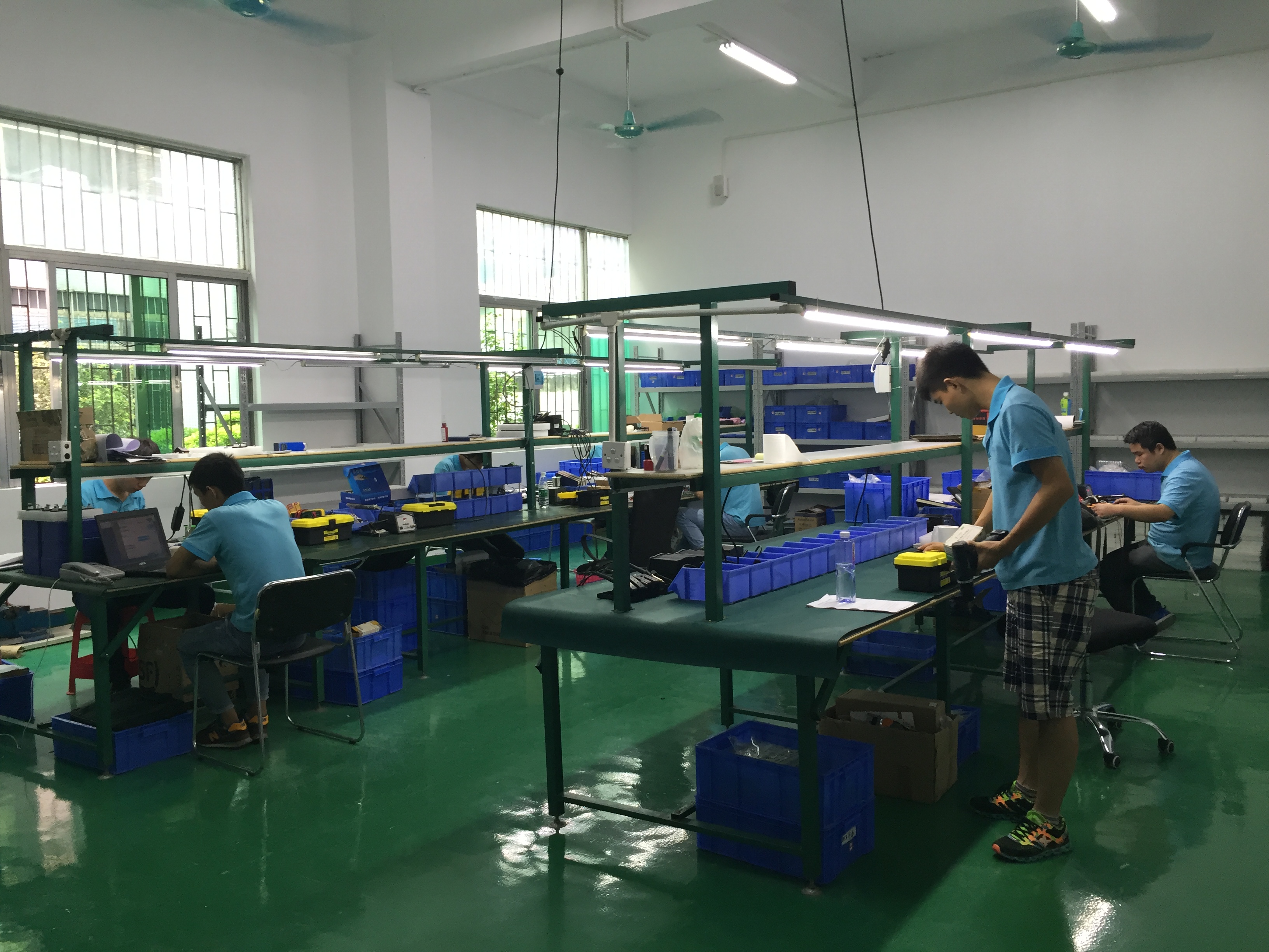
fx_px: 1063
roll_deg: +0.8
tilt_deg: -4.3
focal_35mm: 29
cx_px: 634
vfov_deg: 48.2
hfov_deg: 61.7
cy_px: 476
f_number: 2.2
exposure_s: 1/33
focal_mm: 4.15
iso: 80
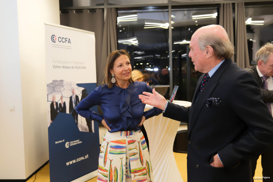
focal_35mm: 36
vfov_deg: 36.9
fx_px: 273
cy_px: 91
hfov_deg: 53.1
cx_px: 136
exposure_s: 1/125
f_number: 2.8
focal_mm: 24.2
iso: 640
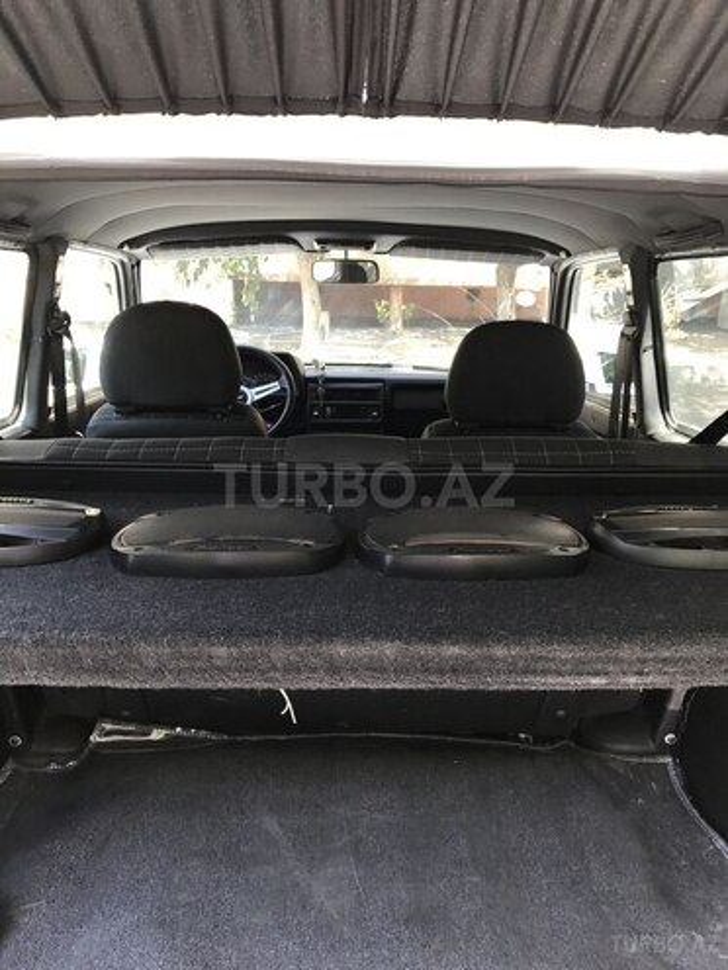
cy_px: 485
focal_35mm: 28
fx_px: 785
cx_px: 364
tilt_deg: -18.3
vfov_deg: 63.4
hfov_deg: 49.7
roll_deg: -0.3
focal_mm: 3.99
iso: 40
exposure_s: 1/90
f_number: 1.8
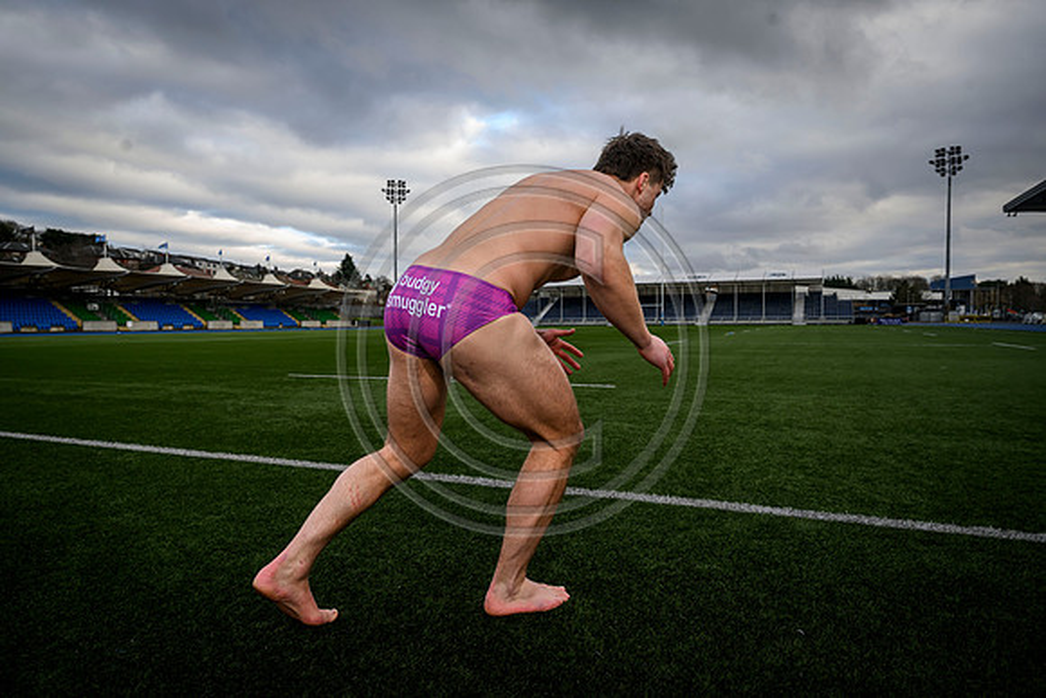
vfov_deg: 53.2
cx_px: 523
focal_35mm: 24
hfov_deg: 73.7
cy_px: 349
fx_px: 697
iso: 320
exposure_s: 1/125
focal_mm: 24
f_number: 6.3
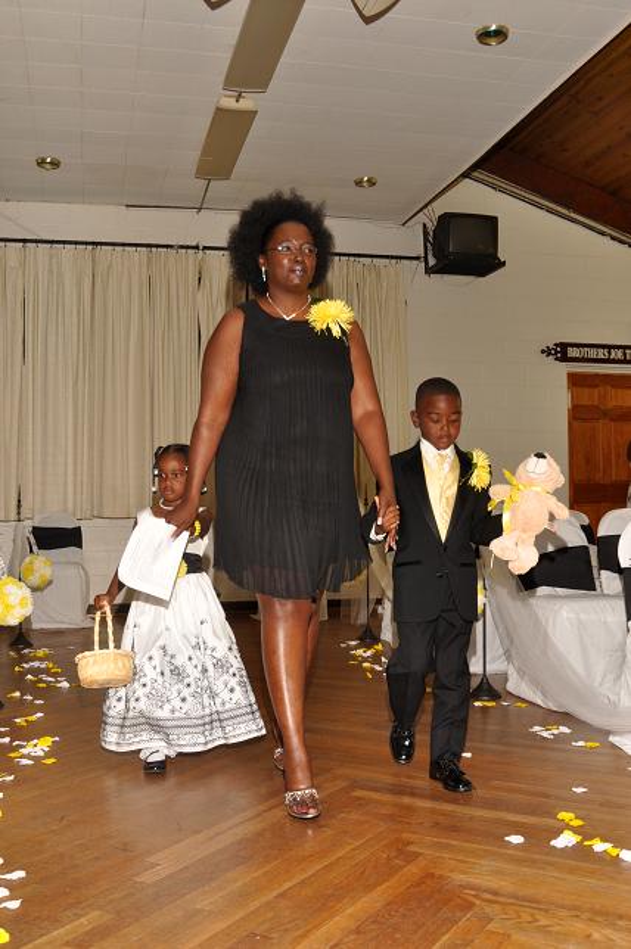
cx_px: 316
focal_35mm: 36
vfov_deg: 53.2
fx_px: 948
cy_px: 474
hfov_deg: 36.8
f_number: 5
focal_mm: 24
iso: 400
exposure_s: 1/60
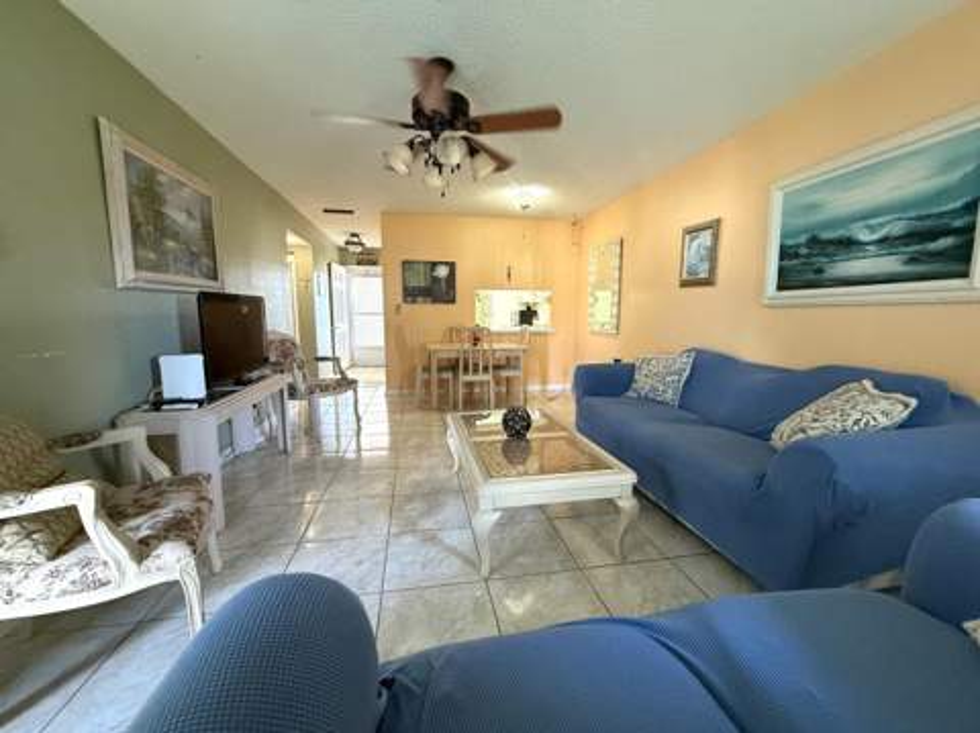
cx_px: 490
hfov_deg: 102.1
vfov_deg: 85.6
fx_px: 396
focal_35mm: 14
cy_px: 366
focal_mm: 2.22
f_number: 2.2
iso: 500
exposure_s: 1/60
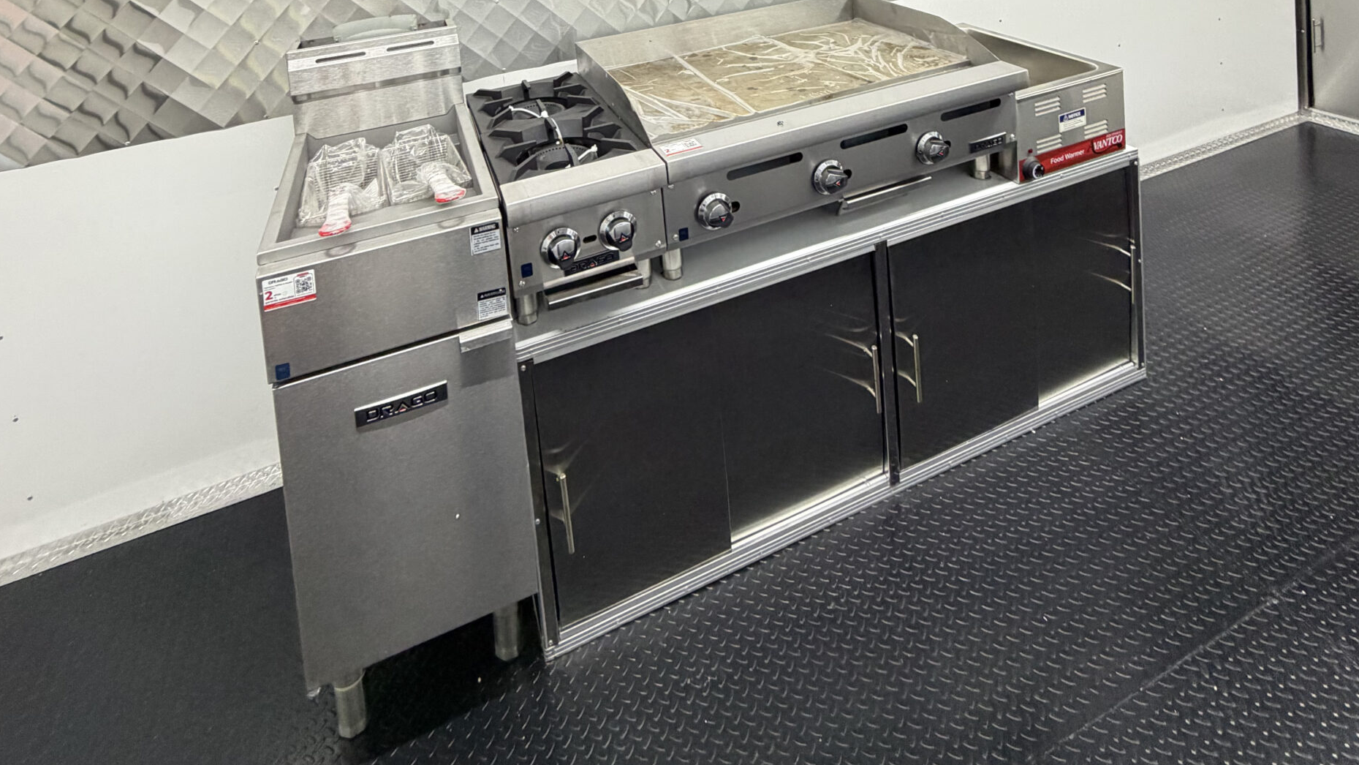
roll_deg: +3.3
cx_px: 665
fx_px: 757
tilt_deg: -2.5
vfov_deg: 41.2
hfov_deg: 83.8
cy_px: -102
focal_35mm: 21
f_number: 2.2
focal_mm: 2.22
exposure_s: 1/60
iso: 250
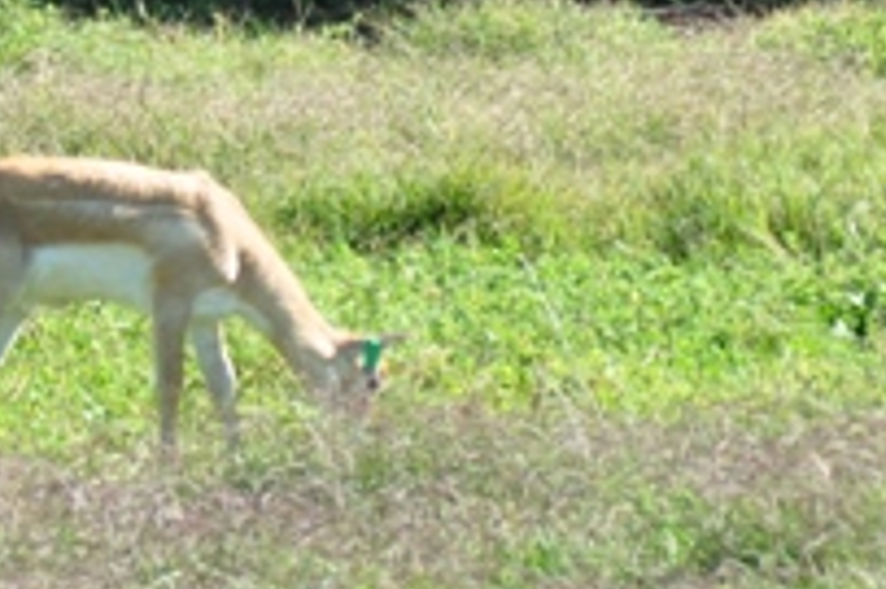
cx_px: -851
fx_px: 30541
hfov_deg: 1.7
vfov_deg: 1.1
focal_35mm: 1242
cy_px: 164
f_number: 10
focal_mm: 210
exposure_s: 1/250
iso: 360
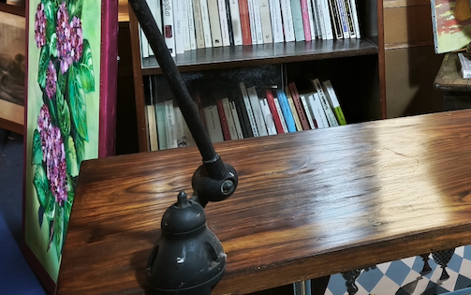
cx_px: 560
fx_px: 796
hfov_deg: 28.7
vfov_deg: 20.3
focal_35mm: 62
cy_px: -1
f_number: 1.7
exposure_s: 1/25
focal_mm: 5.35
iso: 640
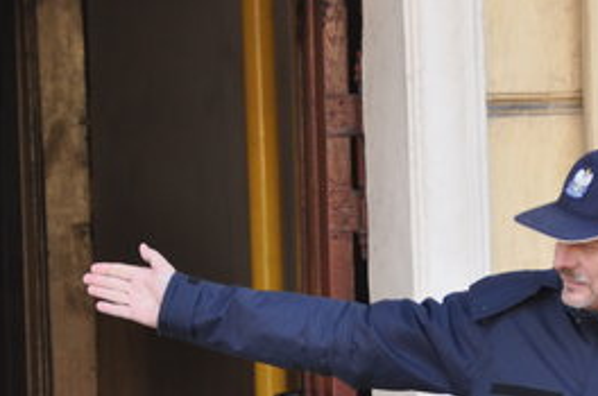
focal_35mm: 296
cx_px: 566
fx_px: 4908
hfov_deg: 7.0
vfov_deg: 4.6
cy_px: 378
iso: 400
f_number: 5.3
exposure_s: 1/125
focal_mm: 80
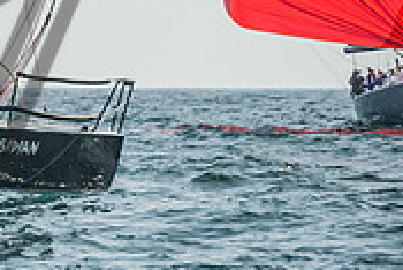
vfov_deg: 2.0
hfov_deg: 3.0
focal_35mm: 686
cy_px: -41
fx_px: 7686
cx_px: -205
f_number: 6.3
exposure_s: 1/800
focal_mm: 200
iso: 320
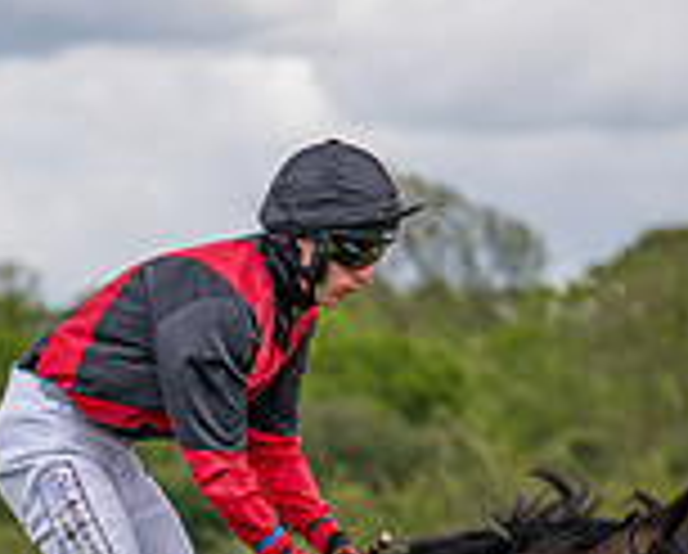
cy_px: 989
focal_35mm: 411
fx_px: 8385
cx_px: -250
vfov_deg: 3.8
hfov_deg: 4.7
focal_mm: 95
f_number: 2.8
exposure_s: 1/2000
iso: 200
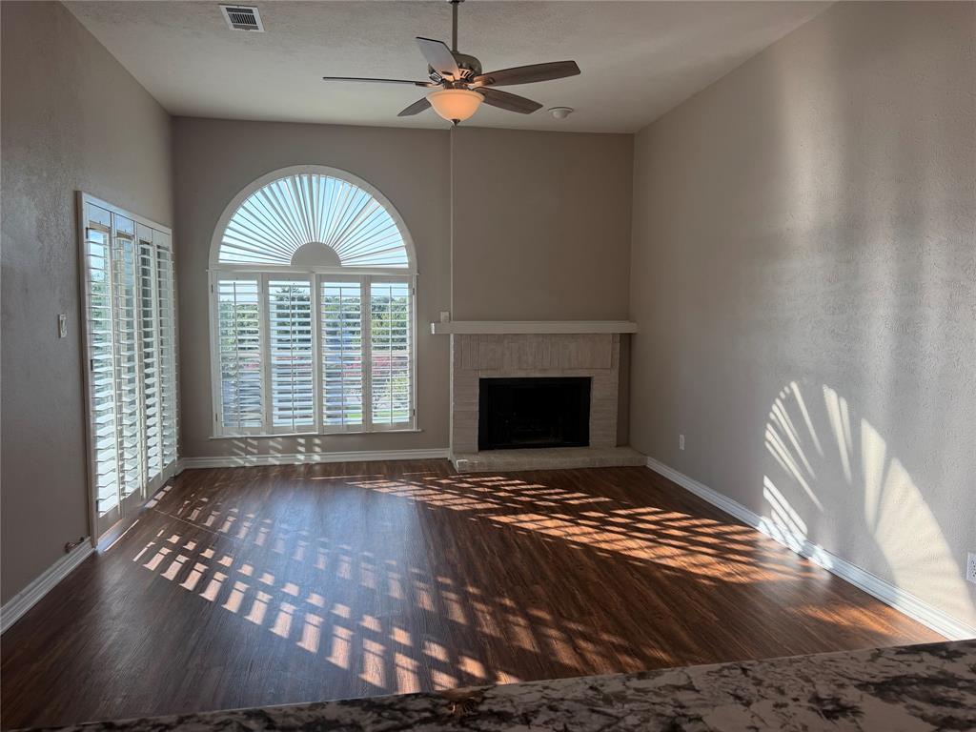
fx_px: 677
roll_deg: +0.4
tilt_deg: -4.8
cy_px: 366
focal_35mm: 24
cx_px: 488
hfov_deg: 71.6
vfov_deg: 56.8
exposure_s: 1/571
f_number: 1.78
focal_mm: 6.76
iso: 100
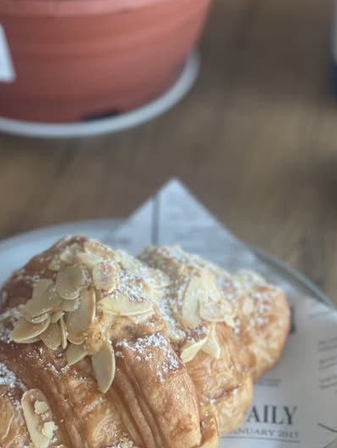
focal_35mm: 89
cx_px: 131
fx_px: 1154
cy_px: 301
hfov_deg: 16.6
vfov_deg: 21.9
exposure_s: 1/100
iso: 80
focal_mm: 7.5
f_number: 2.2
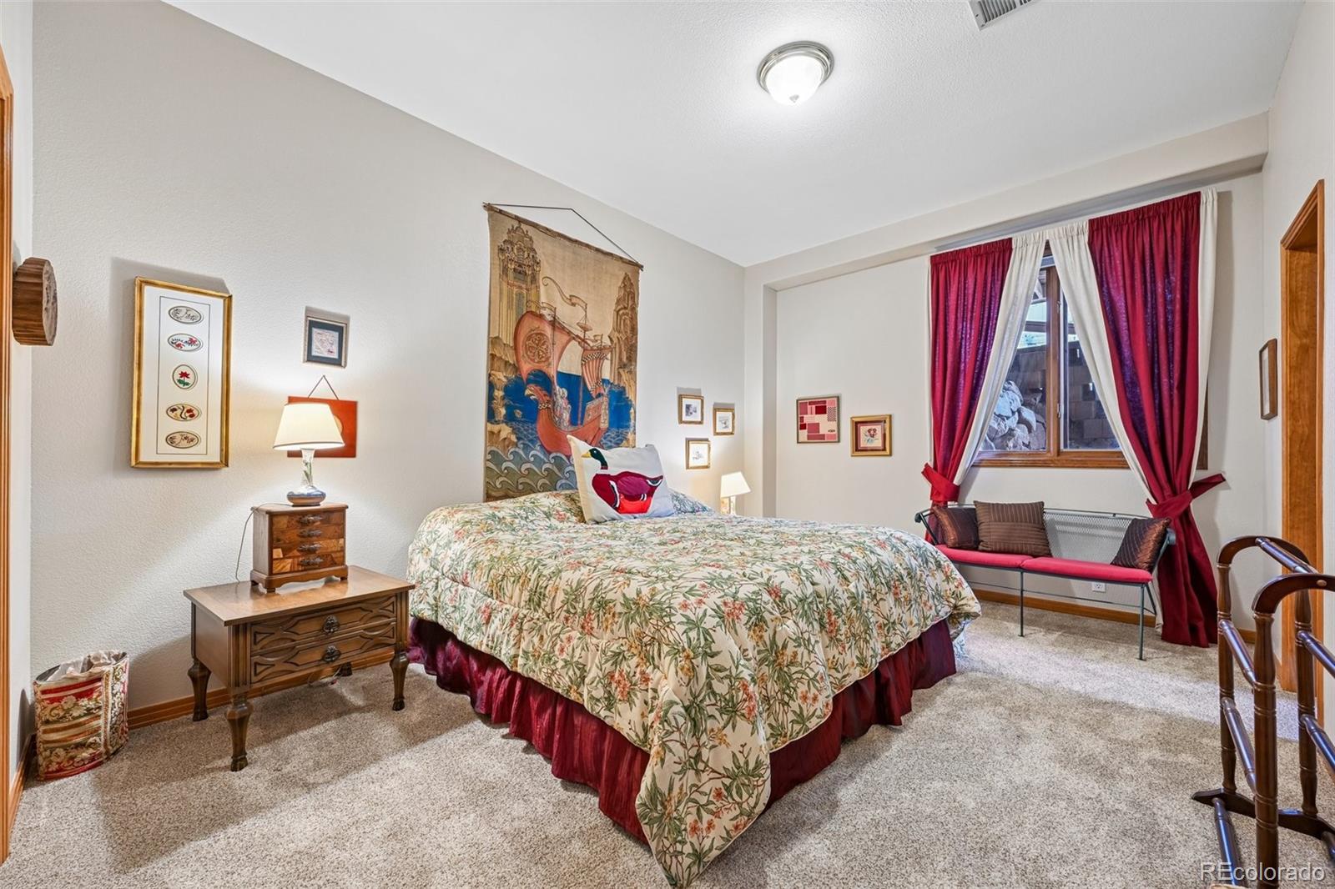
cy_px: 444
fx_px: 519
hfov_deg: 104.3
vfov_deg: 81.2
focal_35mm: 14
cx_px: 668
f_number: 10
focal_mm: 14
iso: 400
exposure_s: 1/4
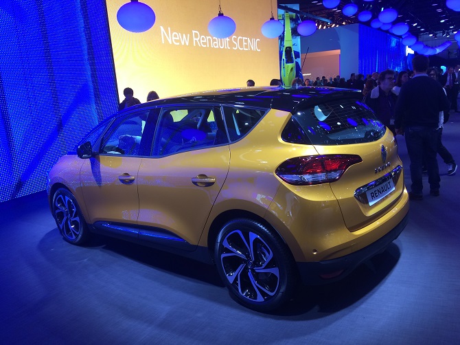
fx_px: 385
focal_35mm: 29
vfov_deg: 48.2
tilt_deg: -12.5
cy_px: 172
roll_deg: +4.9
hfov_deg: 61.7
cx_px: 230
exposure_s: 1/33
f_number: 2.2
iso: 32
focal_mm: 4.15
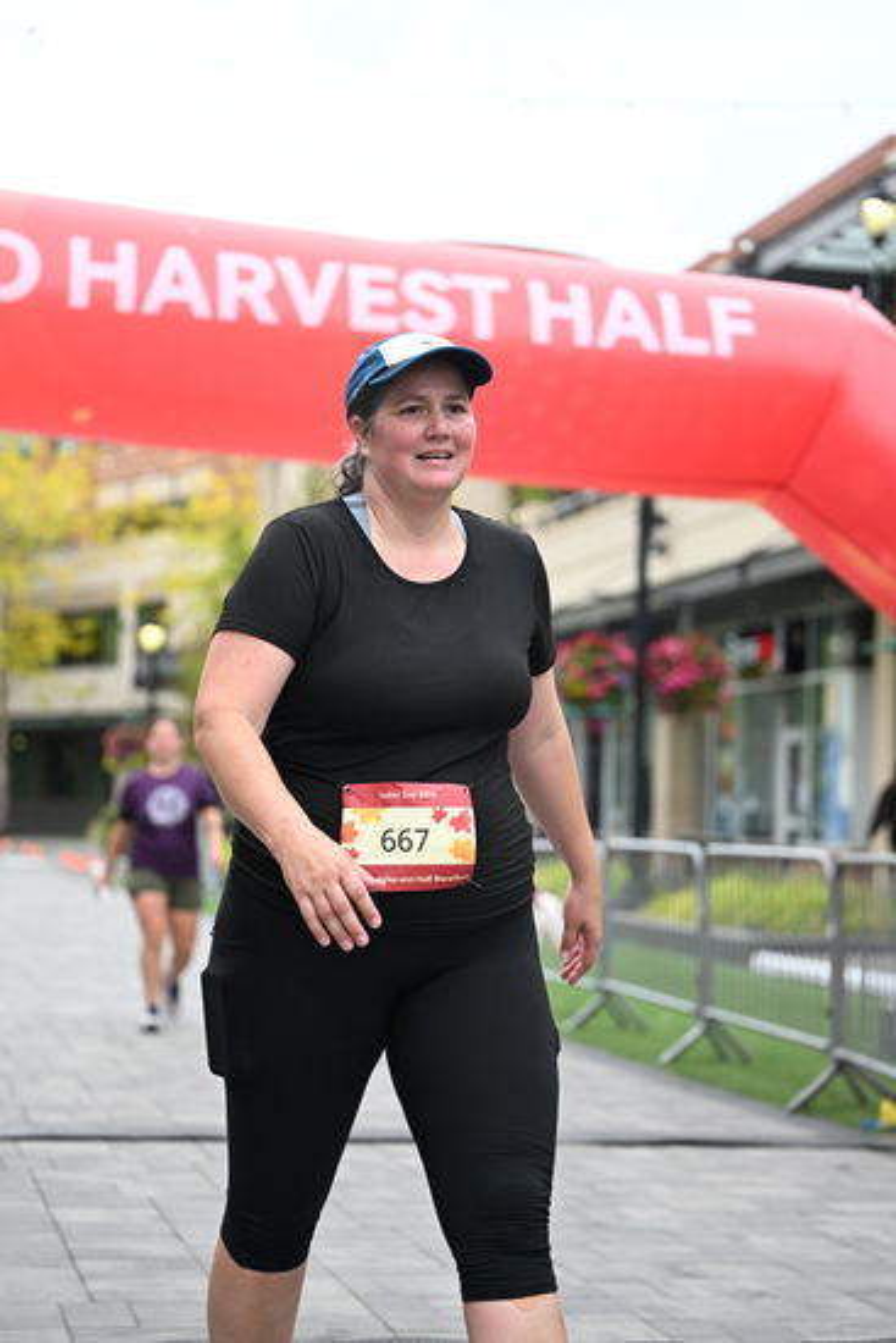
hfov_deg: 18.4
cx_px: 448
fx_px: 2761
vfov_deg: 27.3
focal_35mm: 74
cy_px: 672
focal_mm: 74
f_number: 2.8
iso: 400
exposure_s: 1/1250
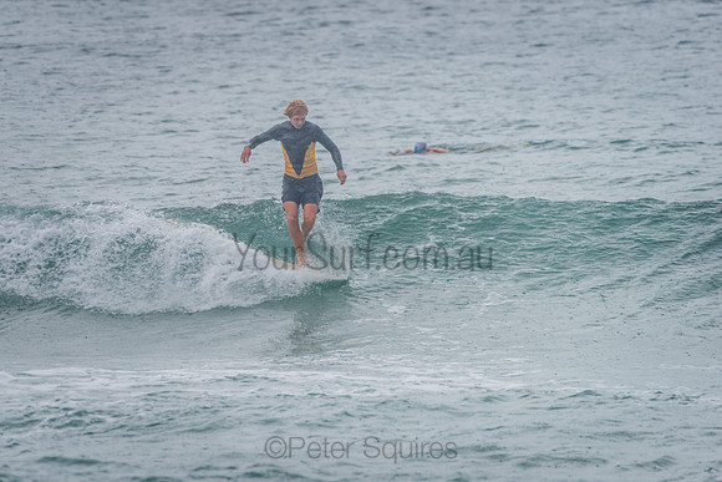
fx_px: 12250
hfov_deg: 3.4
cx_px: 281
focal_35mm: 611
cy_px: 191
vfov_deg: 2.3
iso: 360
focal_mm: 500
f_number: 5.6
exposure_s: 1/320
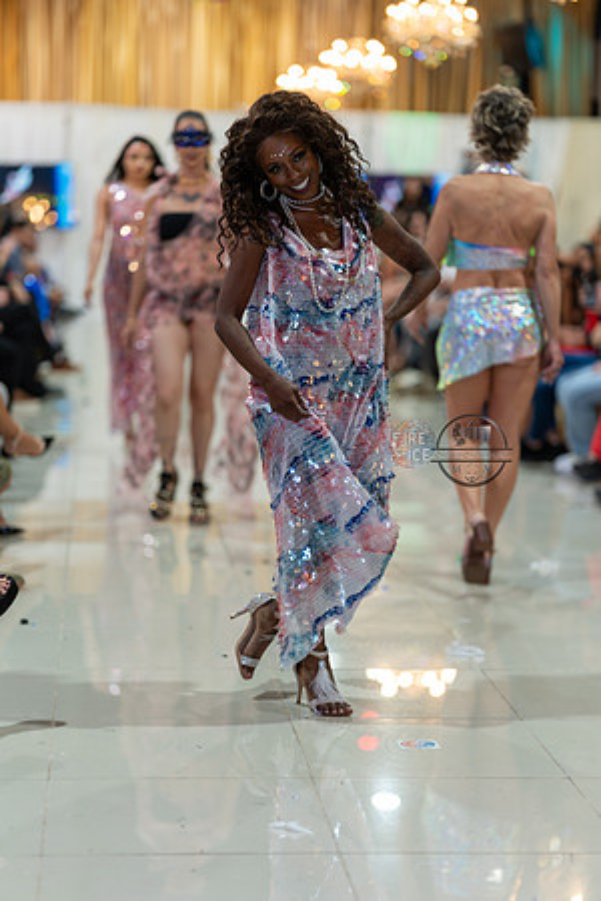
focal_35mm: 85
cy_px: 450
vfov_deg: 23.9
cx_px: 300
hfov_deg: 16.1
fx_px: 2128
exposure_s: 1/160
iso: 160
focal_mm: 85
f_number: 1.4
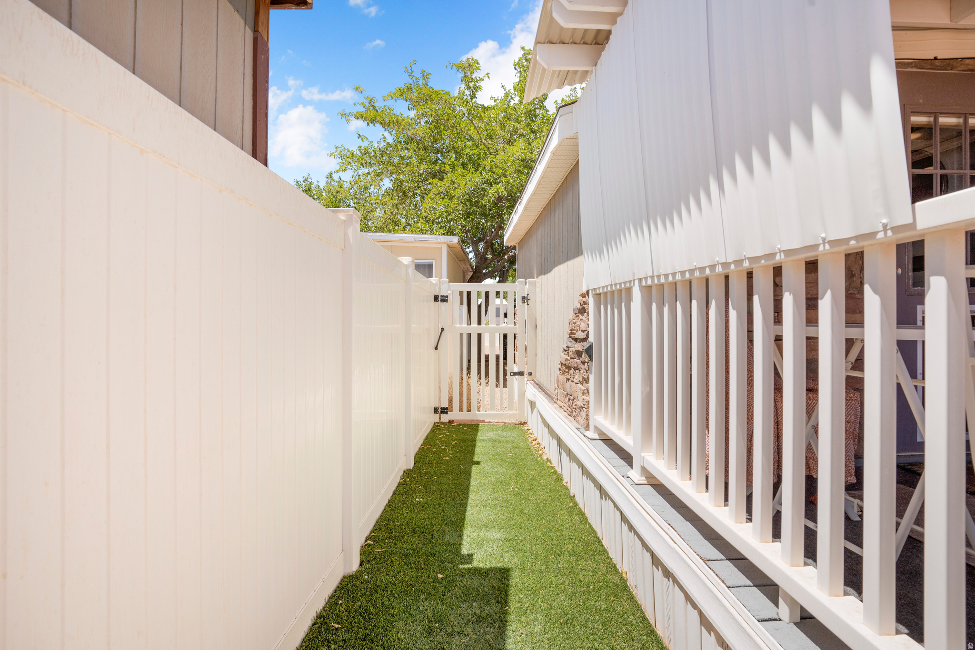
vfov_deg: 70.5
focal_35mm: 17
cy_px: 325
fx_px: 460
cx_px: 488
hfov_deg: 93.3
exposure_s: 1/640
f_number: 9
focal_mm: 17
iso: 250
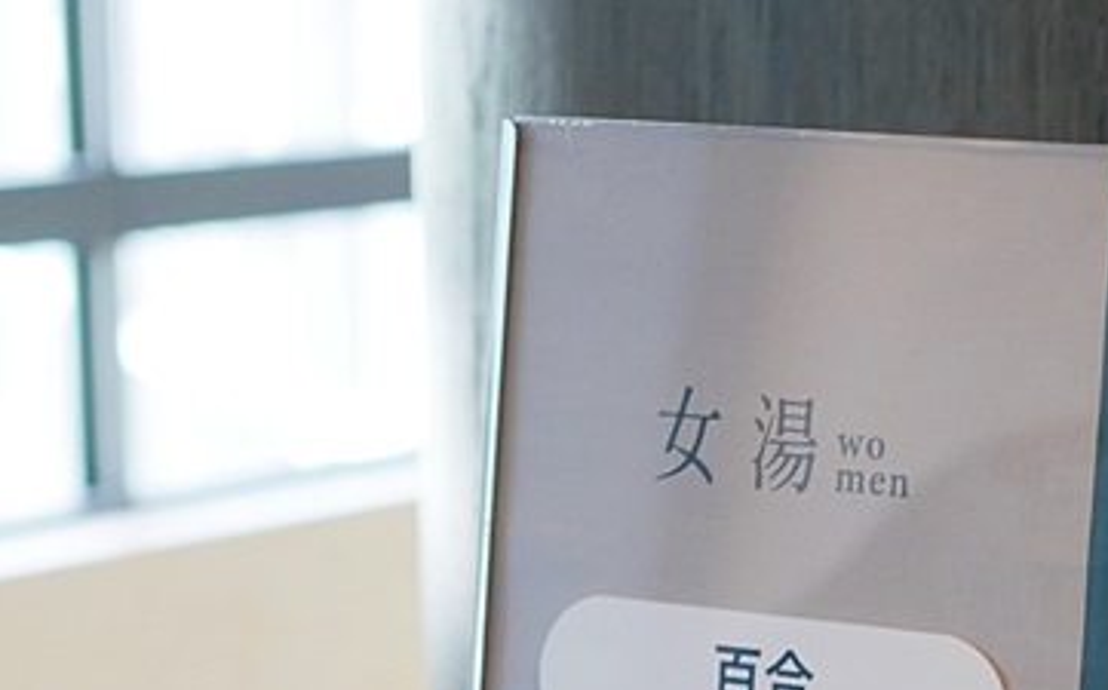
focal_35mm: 147
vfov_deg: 8.7
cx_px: 988
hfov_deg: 14.1
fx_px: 4435
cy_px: 1001
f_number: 1.8
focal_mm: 25
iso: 250
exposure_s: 1/60
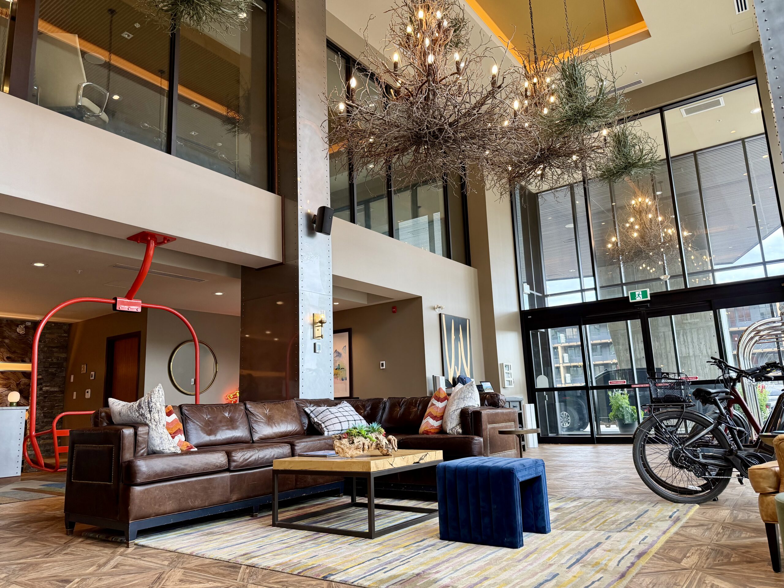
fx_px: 544
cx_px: 392
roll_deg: +1.5
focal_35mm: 24
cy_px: 294
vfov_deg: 56.8
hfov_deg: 71.6
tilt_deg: +10.9
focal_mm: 6.76
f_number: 1.78
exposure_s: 1/106
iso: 200
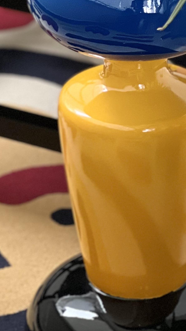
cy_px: 3
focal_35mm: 213
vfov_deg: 10.0
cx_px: 14
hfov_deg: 5.7
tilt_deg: -21.6
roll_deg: +2.5
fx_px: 1868
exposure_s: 1/76
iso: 250
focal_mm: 9
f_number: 2.8
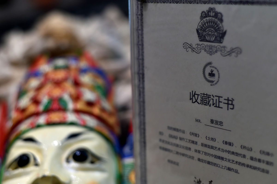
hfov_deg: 39.6
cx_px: 138
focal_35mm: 50
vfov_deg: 27.0
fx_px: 385
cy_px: 92
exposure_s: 1/100
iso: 500
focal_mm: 50
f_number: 3.2
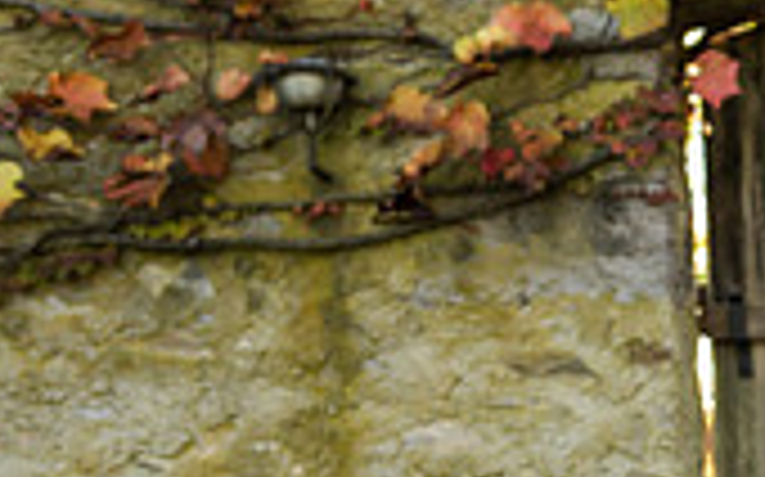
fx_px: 3584
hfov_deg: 11.5
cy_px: 648
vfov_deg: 7.5
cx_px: 1246
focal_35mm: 172
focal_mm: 48
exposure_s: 1/640
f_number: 3.5
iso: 640
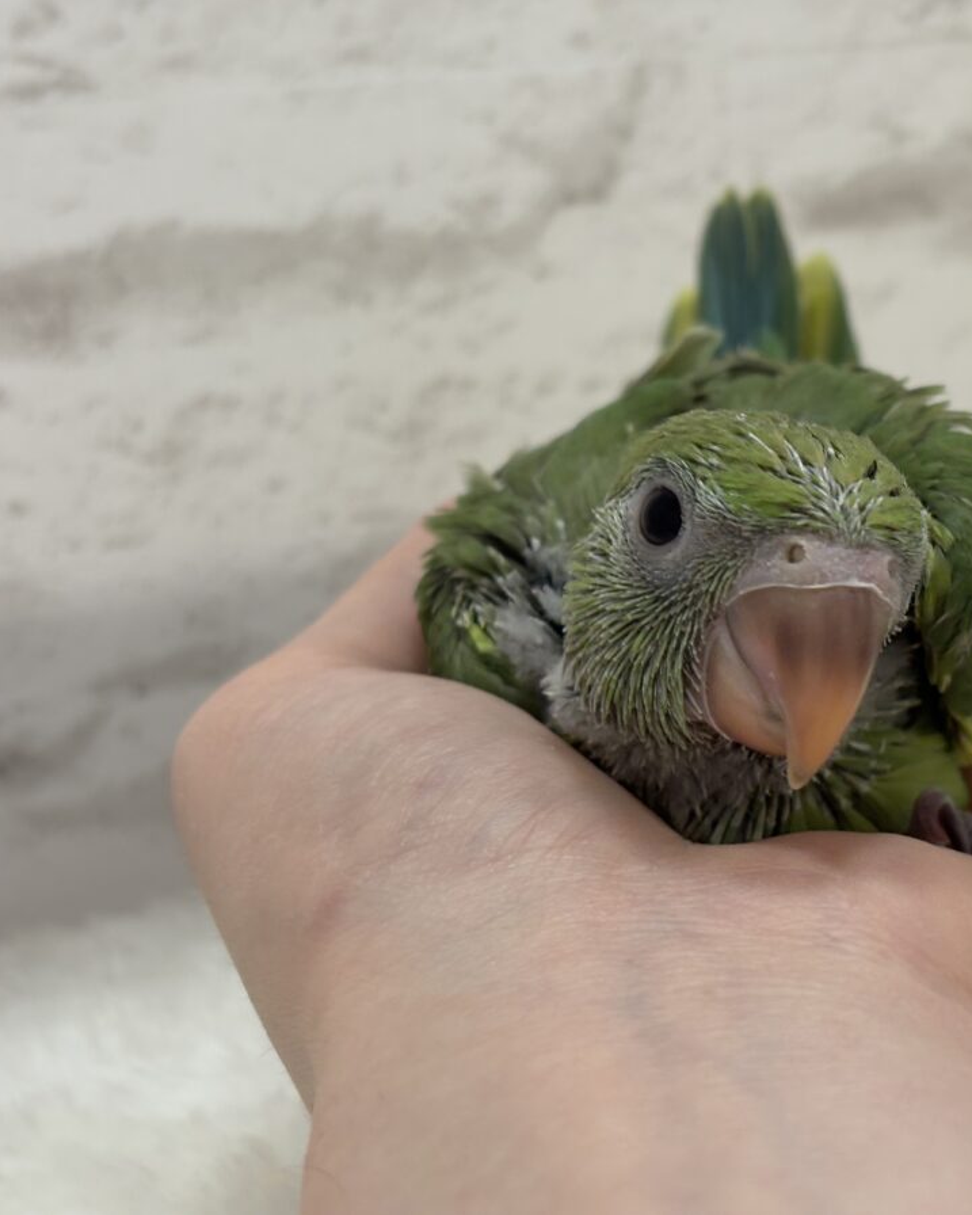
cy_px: 606
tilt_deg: -14.8
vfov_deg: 27.9
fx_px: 2445
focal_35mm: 68
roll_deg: +3.5
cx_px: 758
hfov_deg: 22.2
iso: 100
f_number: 1.6
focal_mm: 5.96
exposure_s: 1/100
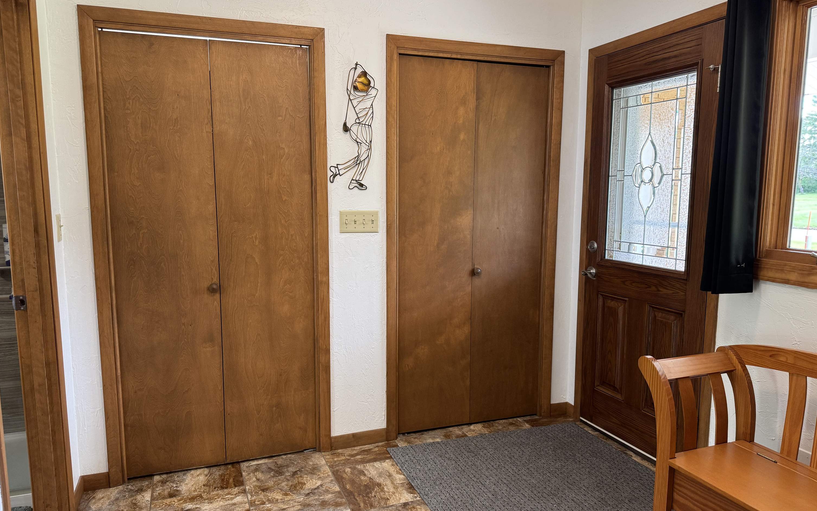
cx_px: 404
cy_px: 264
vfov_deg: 47.6
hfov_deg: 70.4
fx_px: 579
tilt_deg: -8.3
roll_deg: +0.0
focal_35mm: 26
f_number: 1.78
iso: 160
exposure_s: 1/60
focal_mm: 6.76
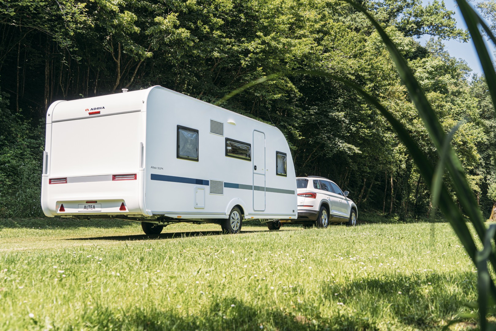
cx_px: 248
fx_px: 496
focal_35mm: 36
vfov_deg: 36.9
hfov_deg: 53.1
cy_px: 166
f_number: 4.5
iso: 100
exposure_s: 1/500
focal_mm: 36
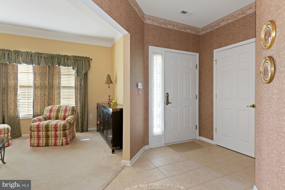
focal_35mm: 19
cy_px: 95
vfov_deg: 64.6
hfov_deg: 86.9
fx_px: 150
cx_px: 142
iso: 200
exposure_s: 1/4
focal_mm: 19
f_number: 8
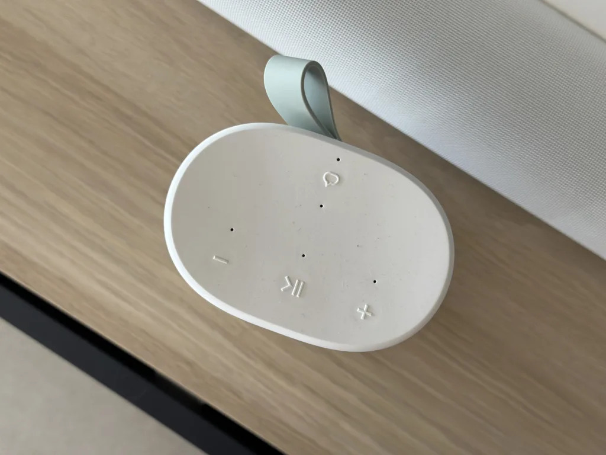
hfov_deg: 39.7
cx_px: 303
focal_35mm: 48
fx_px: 840
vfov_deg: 30.3
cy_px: 228
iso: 125
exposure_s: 1/101
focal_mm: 6.86
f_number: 1.78
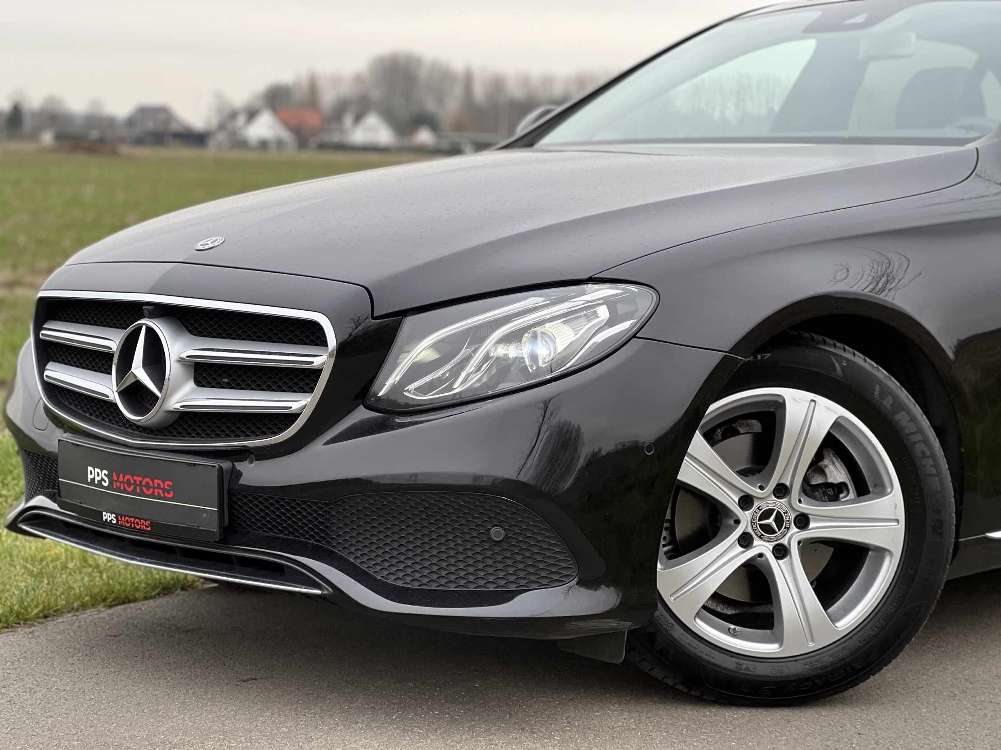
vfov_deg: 19.1
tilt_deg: -5.6
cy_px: 375
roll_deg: -1.0
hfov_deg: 25.3
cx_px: 500
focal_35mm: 77
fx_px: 2226
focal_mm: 9
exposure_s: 1/121
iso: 32
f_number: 2.8
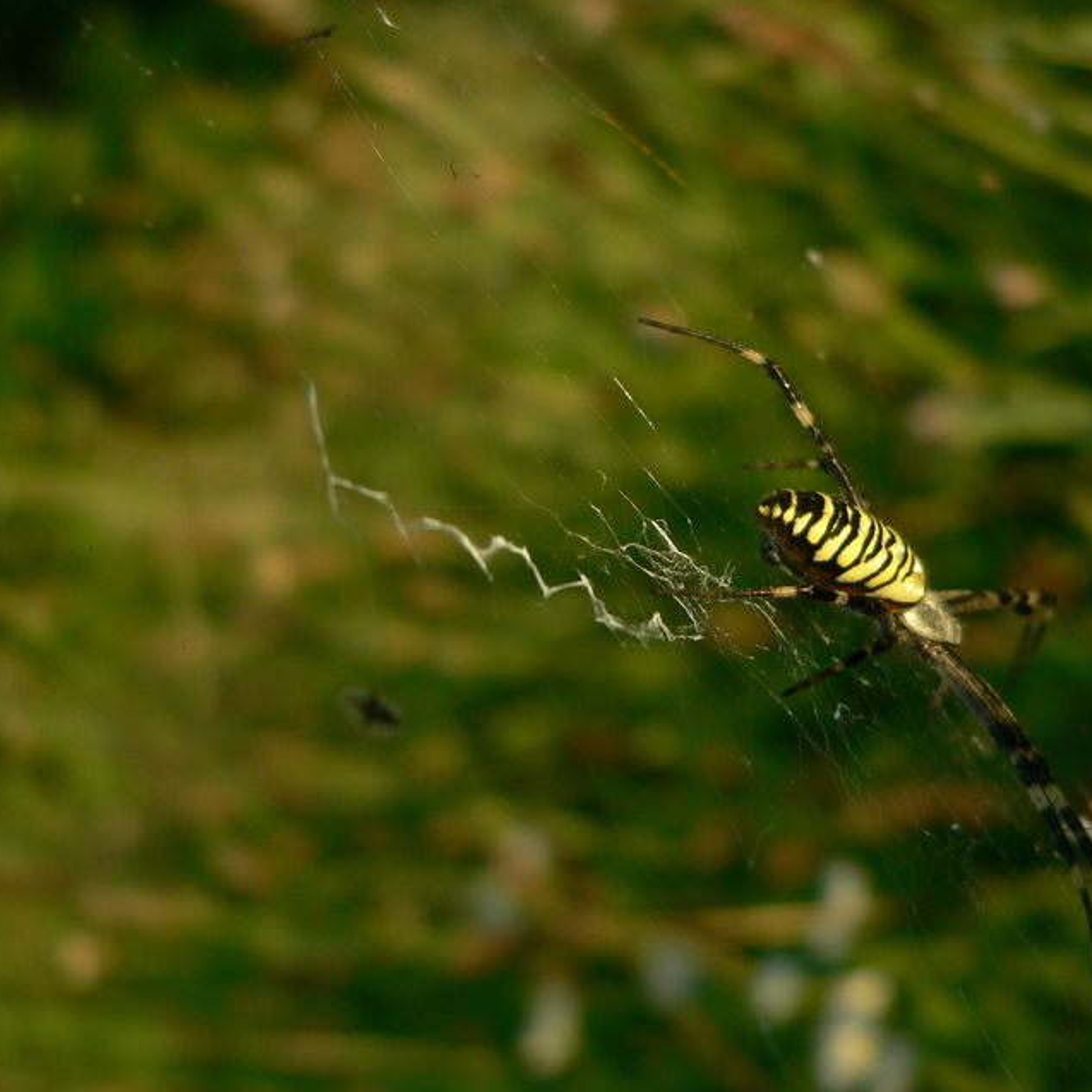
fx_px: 2534
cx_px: 705
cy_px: 545
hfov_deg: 24.2
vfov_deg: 24.3
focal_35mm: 71
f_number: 2.8
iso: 80
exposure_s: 1/400
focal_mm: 9.9
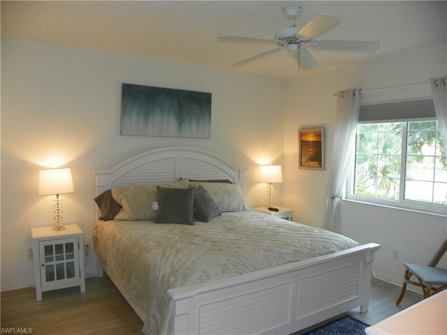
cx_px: 224
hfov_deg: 67.3
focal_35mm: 26
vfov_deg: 53.1
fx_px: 336
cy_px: 168
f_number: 2.8
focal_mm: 4.6
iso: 100
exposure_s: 1/30
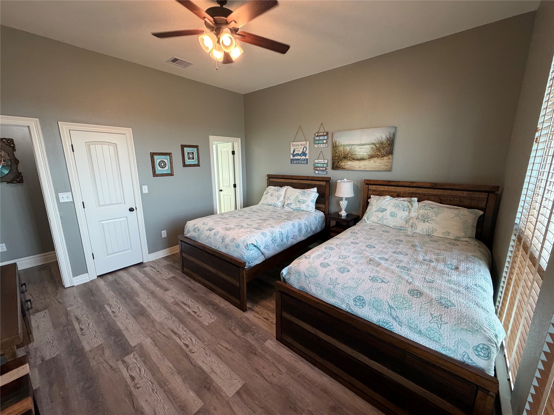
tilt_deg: -12.8
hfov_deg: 102.1
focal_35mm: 14
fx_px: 224
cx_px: 277
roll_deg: +0.5
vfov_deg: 85.7
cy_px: 208
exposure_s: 1/120
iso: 320
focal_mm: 2.22
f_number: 2.2
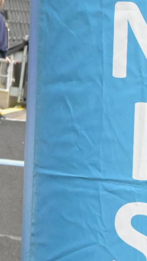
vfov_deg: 8.4
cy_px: -56
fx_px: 1751
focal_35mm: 253
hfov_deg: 4.4
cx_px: -490
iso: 6400
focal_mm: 37
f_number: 6.3
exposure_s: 1/1250
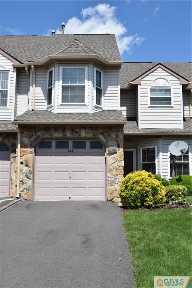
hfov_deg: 34.2
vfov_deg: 49.6
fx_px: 312
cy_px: 144
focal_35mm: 39
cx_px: 96
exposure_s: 1/320
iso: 100
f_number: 9
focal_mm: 26
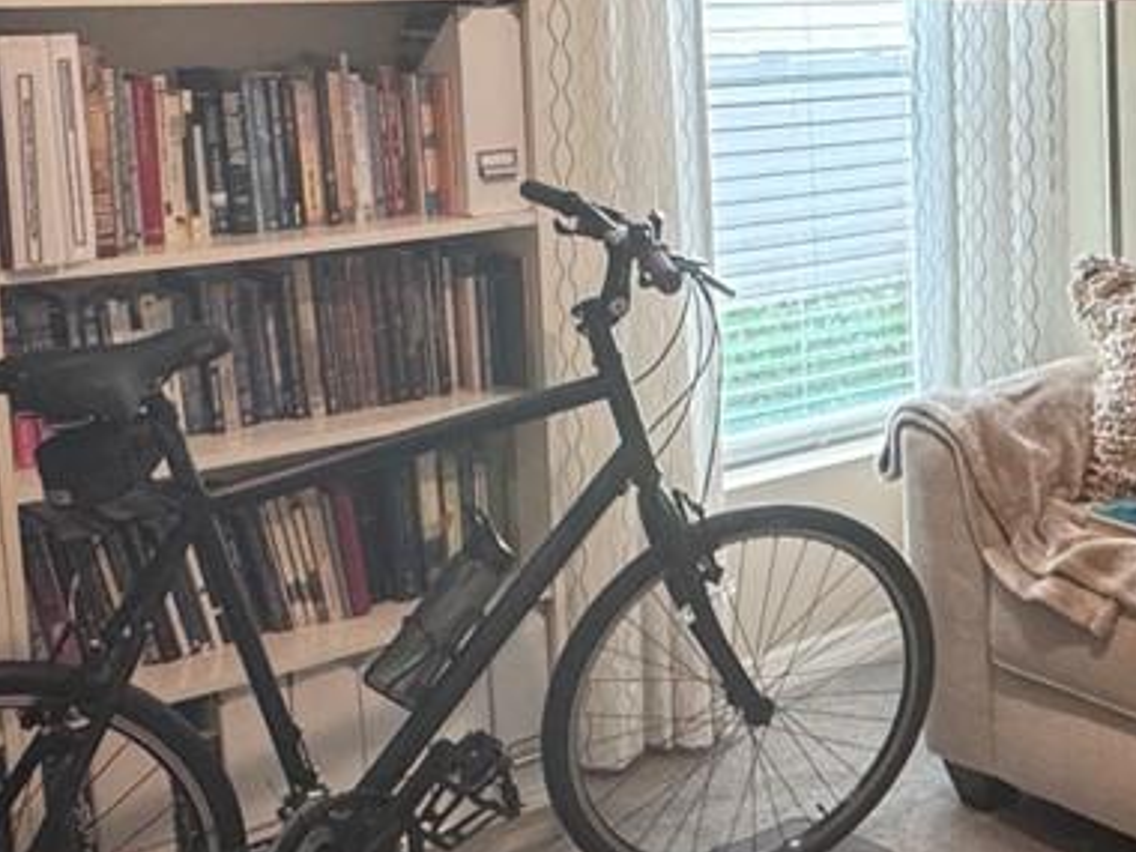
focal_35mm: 59
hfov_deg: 30.4
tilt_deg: -9.9
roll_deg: -0.5
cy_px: 281
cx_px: 1142
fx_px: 1936
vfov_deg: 24.7
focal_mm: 2.22
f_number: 2.2
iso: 320
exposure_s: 1/120
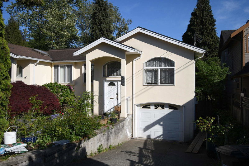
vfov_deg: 43.6
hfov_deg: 61.9
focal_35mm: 30
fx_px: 207
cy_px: 83
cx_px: 124
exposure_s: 1/3200
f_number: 5.6
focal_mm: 20
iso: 400
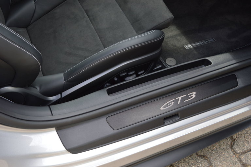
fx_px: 314
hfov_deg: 43.6
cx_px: 126
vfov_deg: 29.8
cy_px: 84
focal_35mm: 45
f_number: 5.6
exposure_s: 1/125
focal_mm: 30
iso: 200
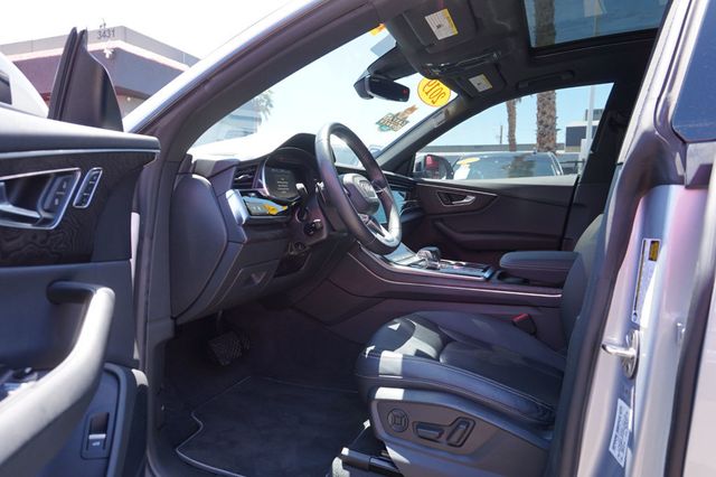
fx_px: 477
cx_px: 358
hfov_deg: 73.8
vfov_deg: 53.1
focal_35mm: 24
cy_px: 238
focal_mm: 16
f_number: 5
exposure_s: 1/80
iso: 100
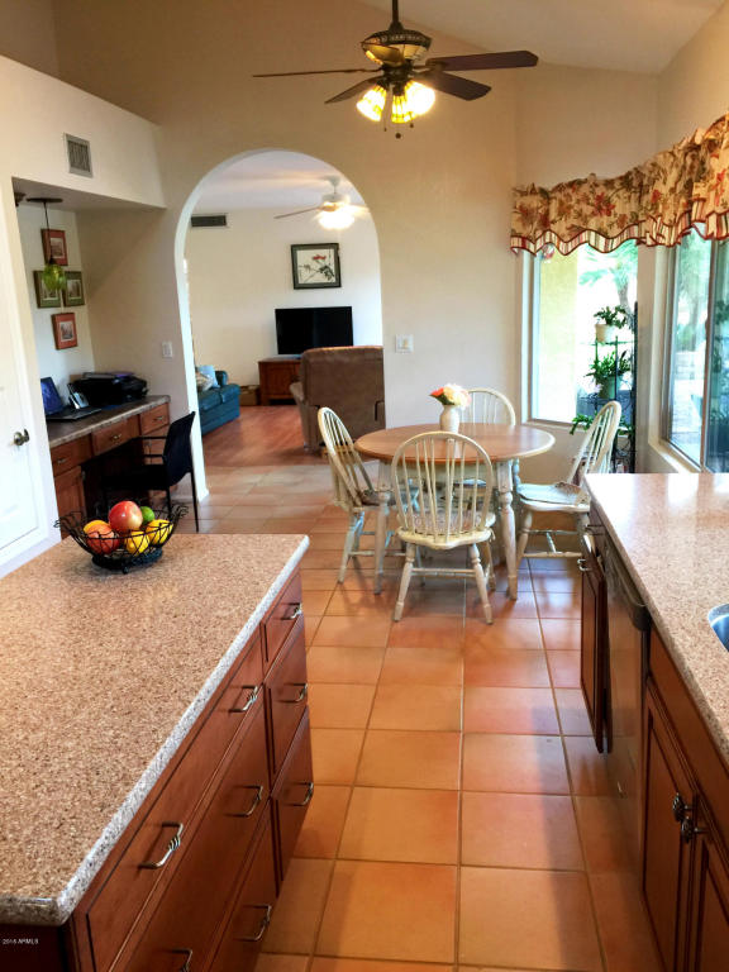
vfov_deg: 61.7
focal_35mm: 29
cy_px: 486
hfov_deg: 48.2
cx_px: 364
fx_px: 814
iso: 64
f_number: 2.2
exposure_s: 1/15
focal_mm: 4.15
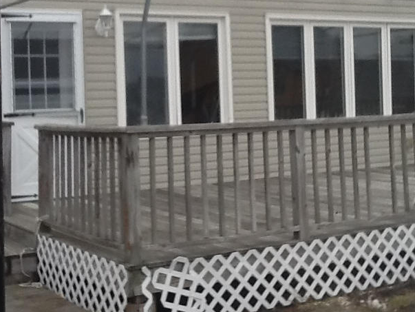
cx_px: 200
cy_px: 109
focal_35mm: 70
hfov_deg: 27.8
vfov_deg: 21.0
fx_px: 840
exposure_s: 1/235
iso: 40
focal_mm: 2.03
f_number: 2.4
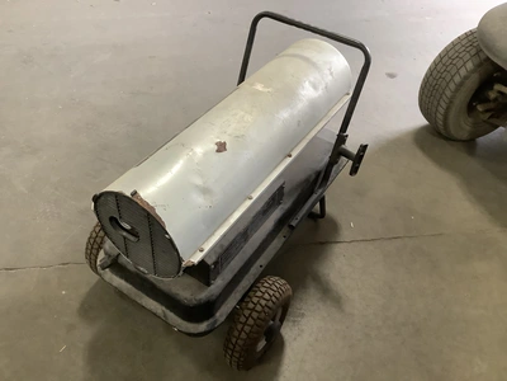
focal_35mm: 31
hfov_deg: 58.4
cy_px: 190
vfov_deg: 45.4
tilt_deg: -45.4
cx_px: 254
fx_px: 454
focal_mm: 3.3
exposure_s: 1/40
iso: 250
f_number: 2.4
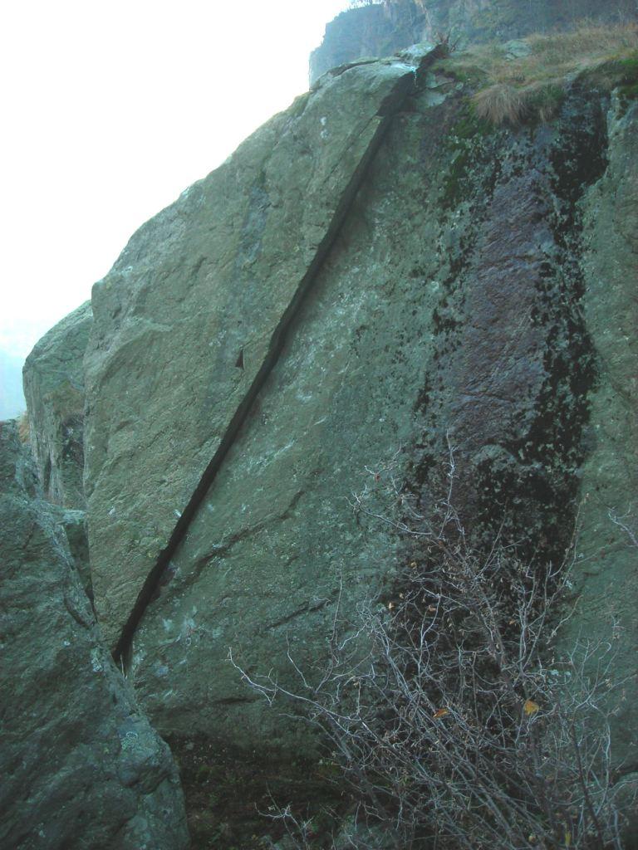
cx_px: 319
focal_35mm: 38
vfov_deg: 49.0
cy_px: 425
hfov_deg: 37.7
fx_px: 934
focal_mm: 6.3
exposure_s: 1/30
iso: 63
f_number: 3.2
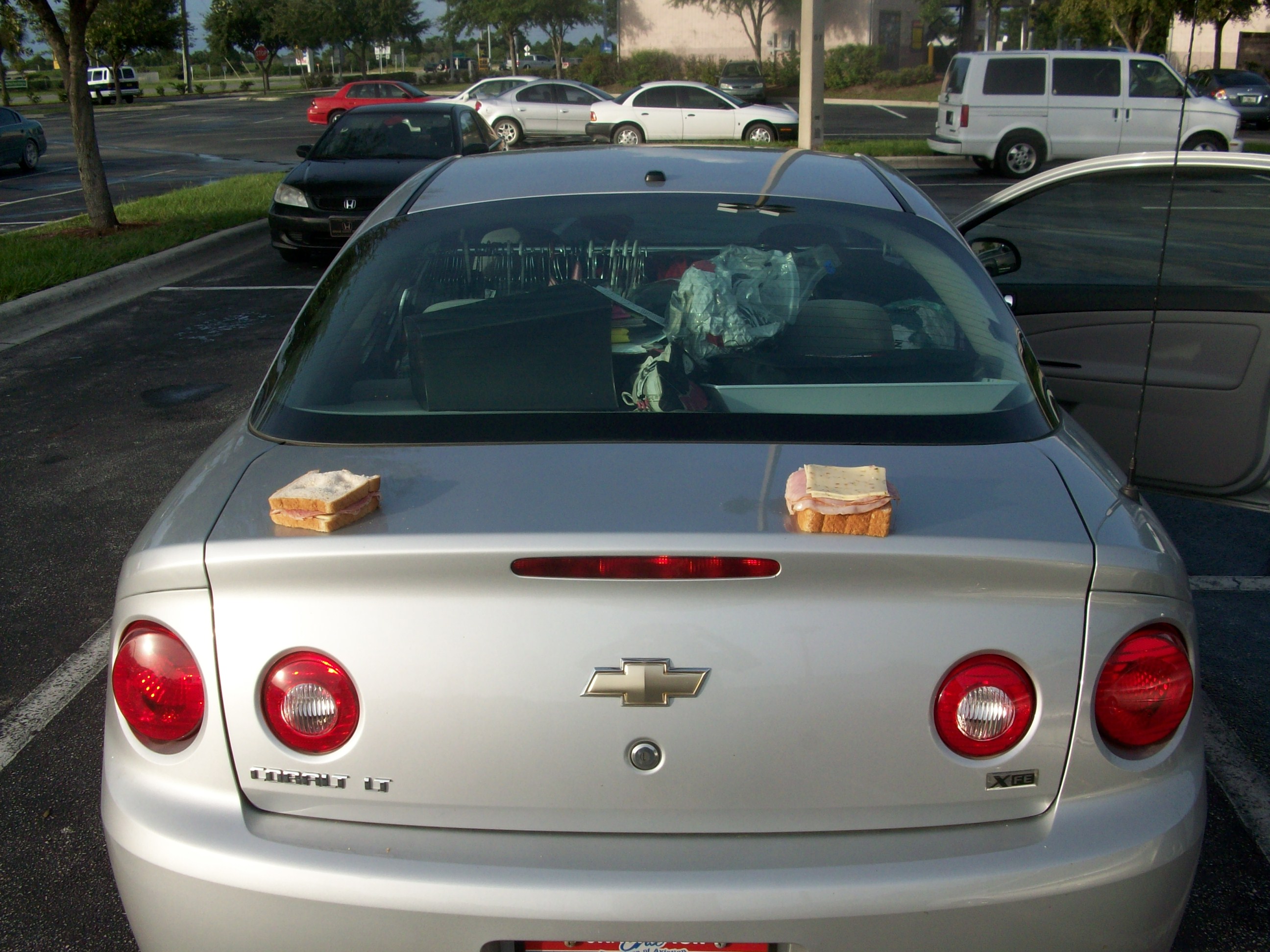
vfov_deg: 41.8
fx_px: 1247
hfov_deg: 54.0
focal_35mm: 34
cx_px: 635
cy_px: 476
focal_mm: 5.7
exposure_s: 1/268
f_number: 5.5
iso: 64
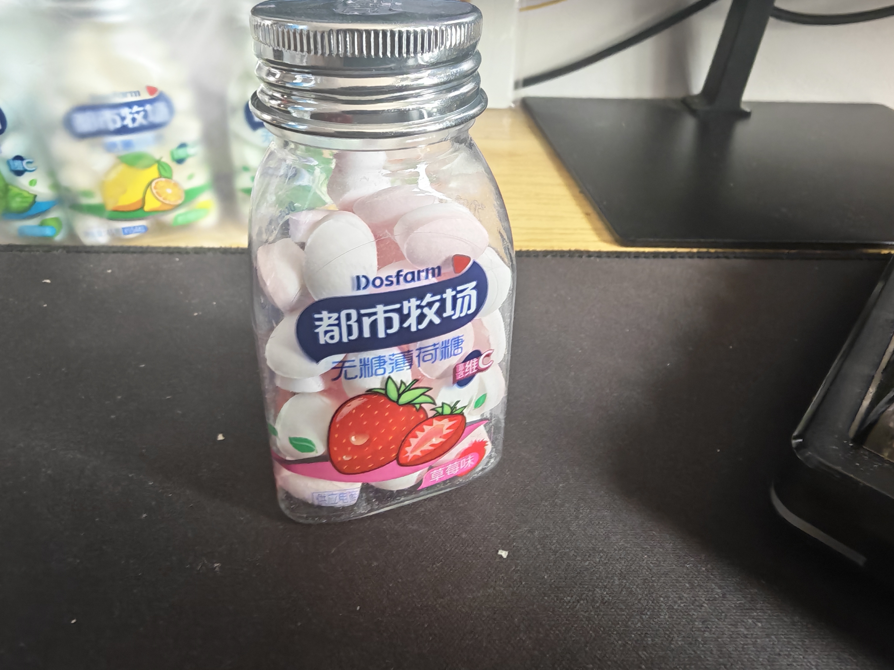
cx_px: 447
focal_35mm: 23
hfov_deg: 73.9
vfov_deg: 58.9
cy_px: 335
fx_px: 594
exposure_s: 1/33
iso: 160
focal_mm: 1.82
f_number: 2
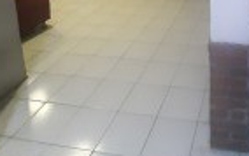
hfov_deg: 50.7
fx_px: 238
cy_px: -58
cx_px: 210
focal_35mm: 35
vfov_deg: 28.3
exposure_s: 1/20
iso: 640
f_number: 2.2
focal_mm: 1.42
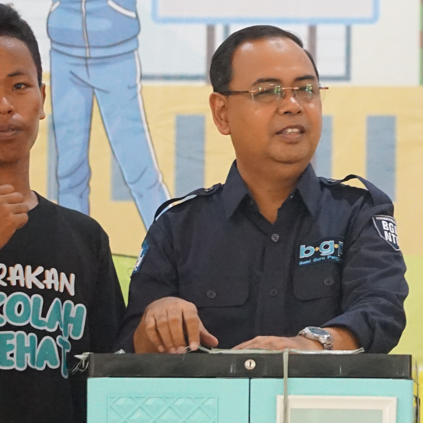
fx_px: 5889
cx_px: 401
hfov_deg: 4.1
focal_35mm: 426
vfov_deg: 4.1
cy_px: 180
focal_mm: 128
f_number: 4
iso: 6400
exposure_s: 1/125
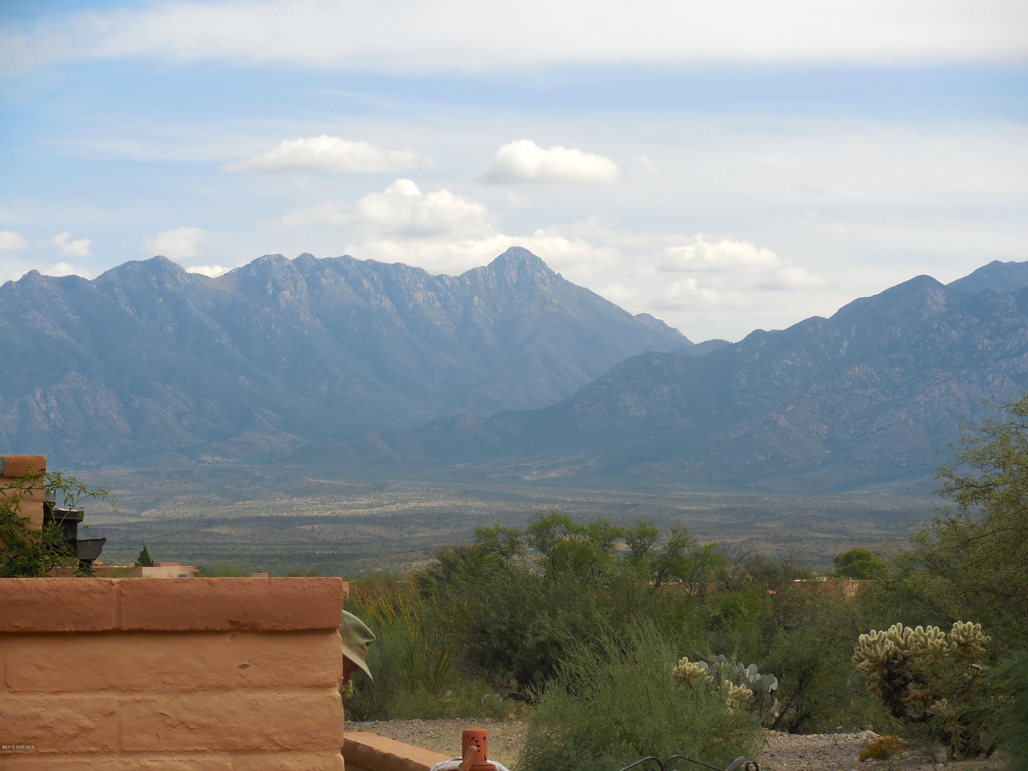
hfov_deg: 17.4
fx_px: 3356
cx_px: 514
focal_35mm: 113
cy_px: 386
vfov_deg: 13.1
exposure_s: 1/500
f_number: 5.1
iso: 125
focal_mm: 20.4
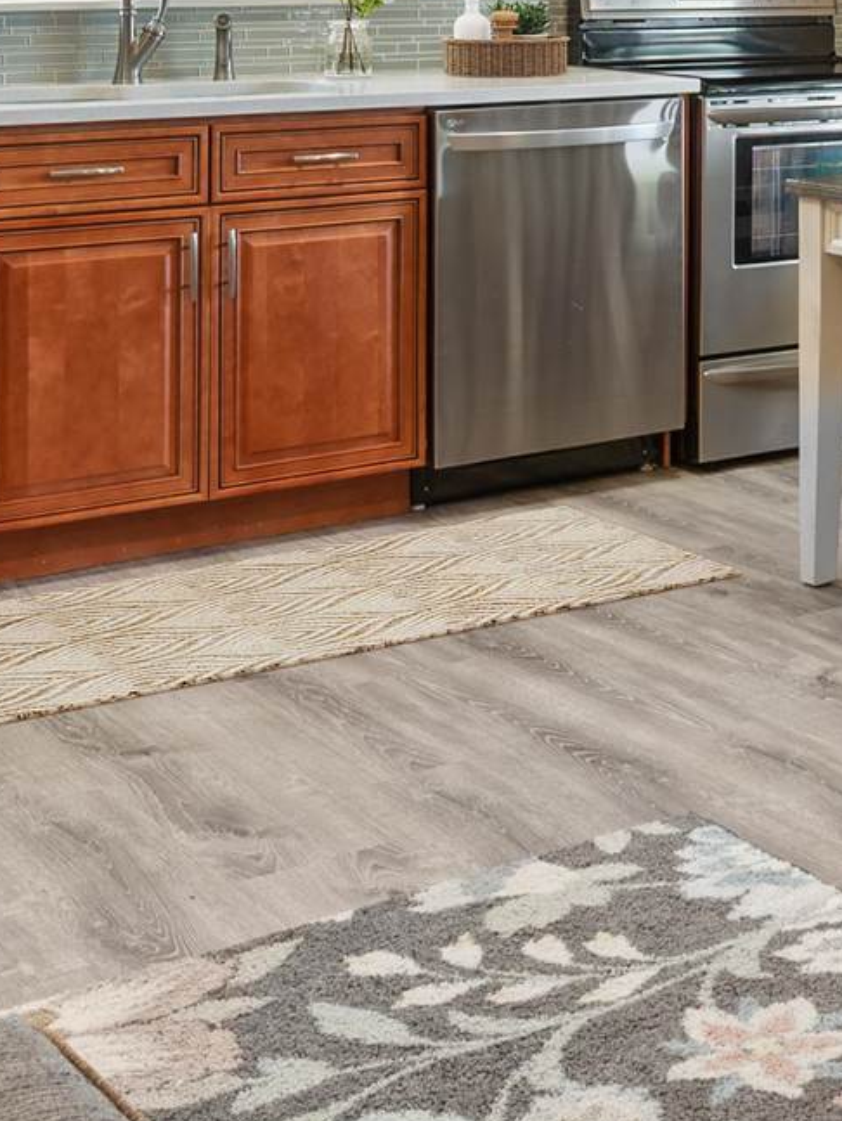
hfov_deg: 18.6
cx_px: 1140
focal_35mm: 73
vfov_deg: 24.9
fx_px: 2365
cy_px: -104
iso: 100
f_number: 8
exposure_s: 8
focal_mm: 16
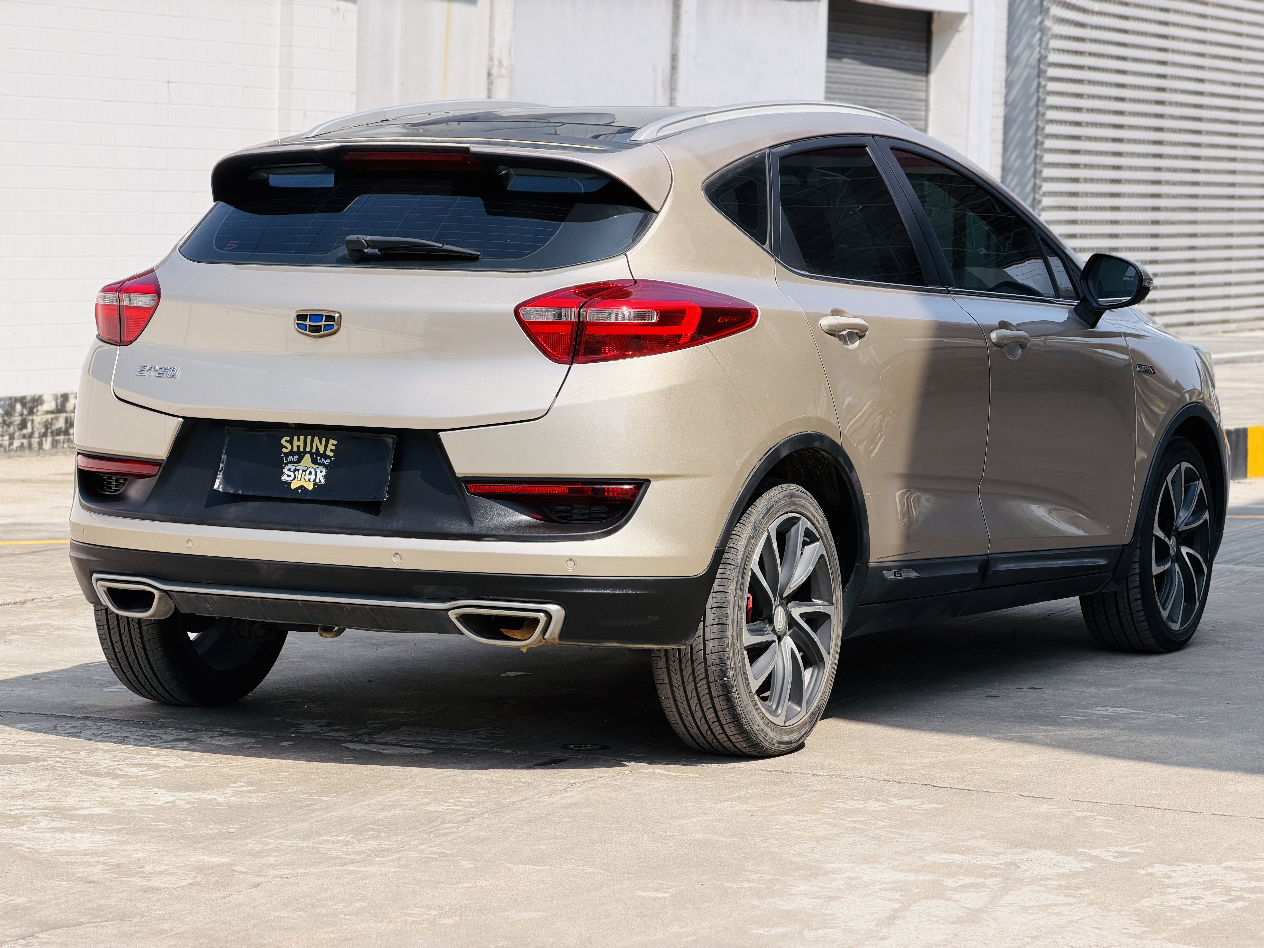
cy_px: 474
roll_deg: -1.4
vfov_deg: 14.8
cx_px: 632
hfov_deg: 19.6
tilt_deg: -4.8
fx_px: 3651
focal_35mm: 100
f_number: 2.8
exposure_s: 1/638
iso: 25
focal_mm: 16.89
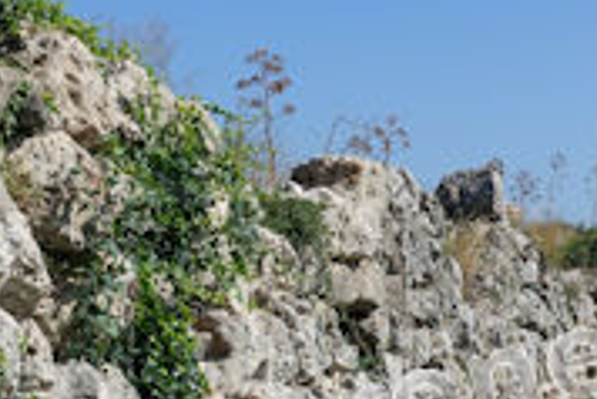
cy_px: 434
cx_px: 252
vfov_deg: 13.3
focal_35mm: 101
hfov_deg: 20.2
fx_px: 1676
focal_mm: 16.39
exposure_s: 1/800
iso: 125
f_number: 5.6
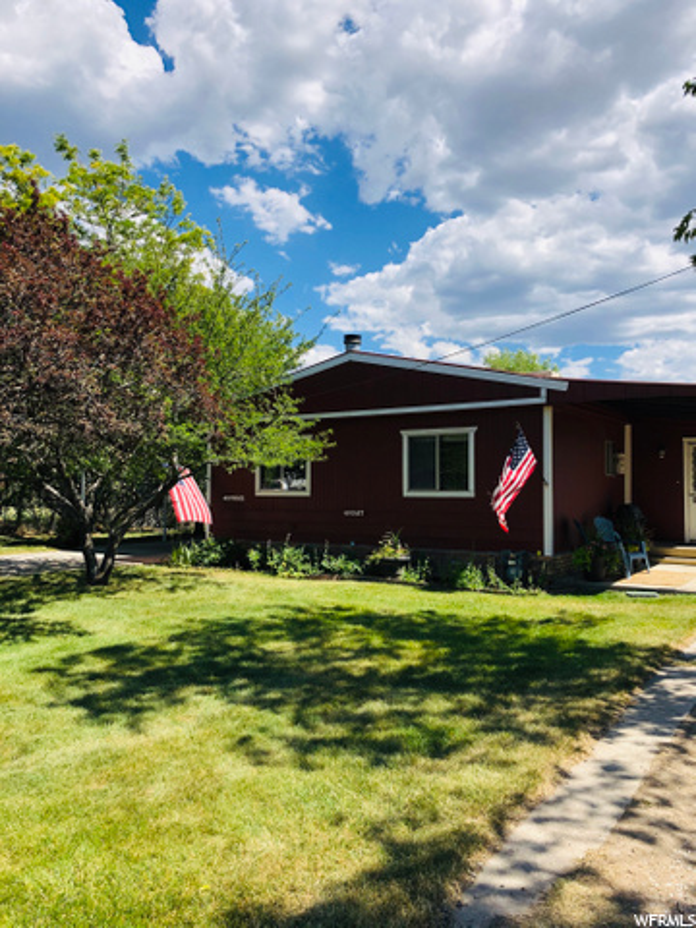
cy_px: 464
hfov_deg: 49.7
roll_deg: +0.7
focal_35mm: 28
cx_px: 348
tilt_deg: +2.6
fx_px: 751
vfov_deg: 63.4
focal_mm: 3.99
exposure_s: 1/1779
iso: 20
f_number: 1.8
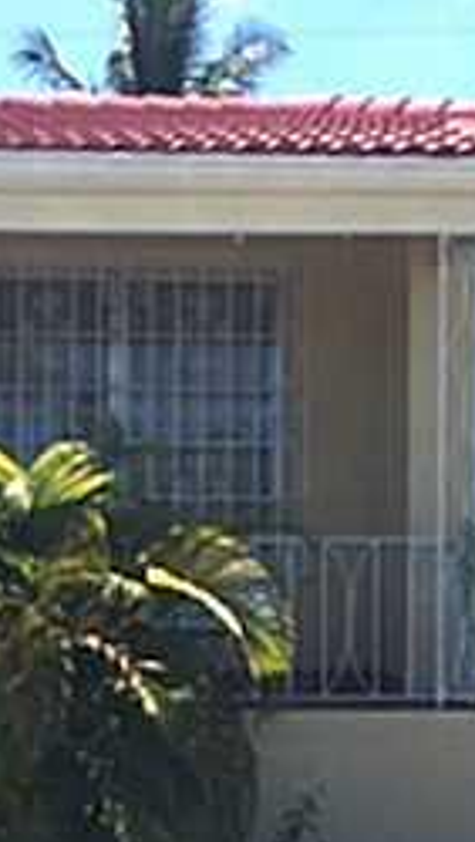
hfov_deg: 11.9
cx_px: 34
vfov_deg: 21.0
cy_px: 603
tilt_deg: -0.2
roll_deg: -0.2
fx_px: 2257
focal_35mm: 101
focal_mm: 4.15
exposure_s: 1/2198
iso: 32
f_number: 2.2
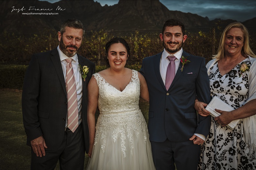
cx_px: 140
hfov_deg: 41.1
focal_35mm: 48
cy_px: 96
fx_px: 341
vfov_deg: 28.0
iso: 100
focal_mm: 42
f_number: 4
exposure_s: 1/60
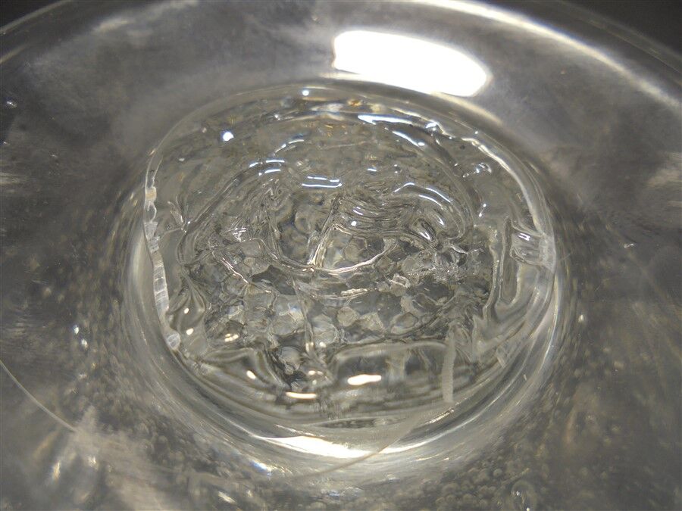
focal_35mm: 26
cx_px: 341
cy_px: 256
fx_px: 512
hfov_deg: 67.3
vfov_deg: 53.1
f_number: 3.5
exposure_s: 1/50
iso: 100
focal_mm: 4.6
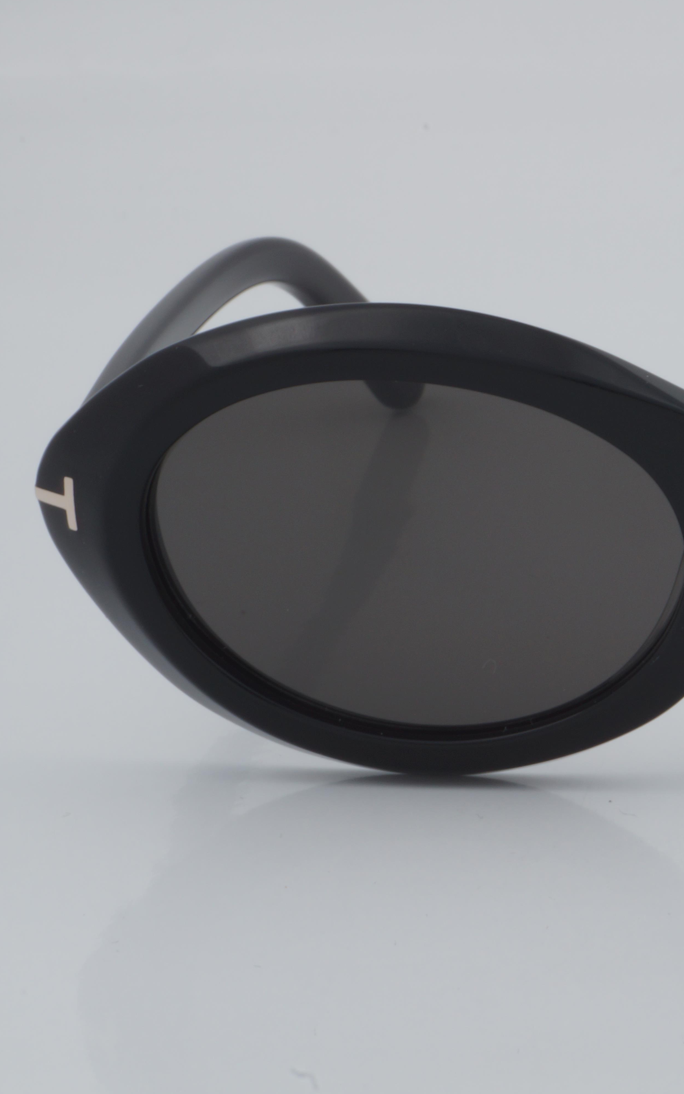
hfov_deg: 10.2
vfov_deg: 16.5
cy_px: 546
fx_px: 3782
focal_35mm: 127
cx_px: 824
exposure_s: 1/4
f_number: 32
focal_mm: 55
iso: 100
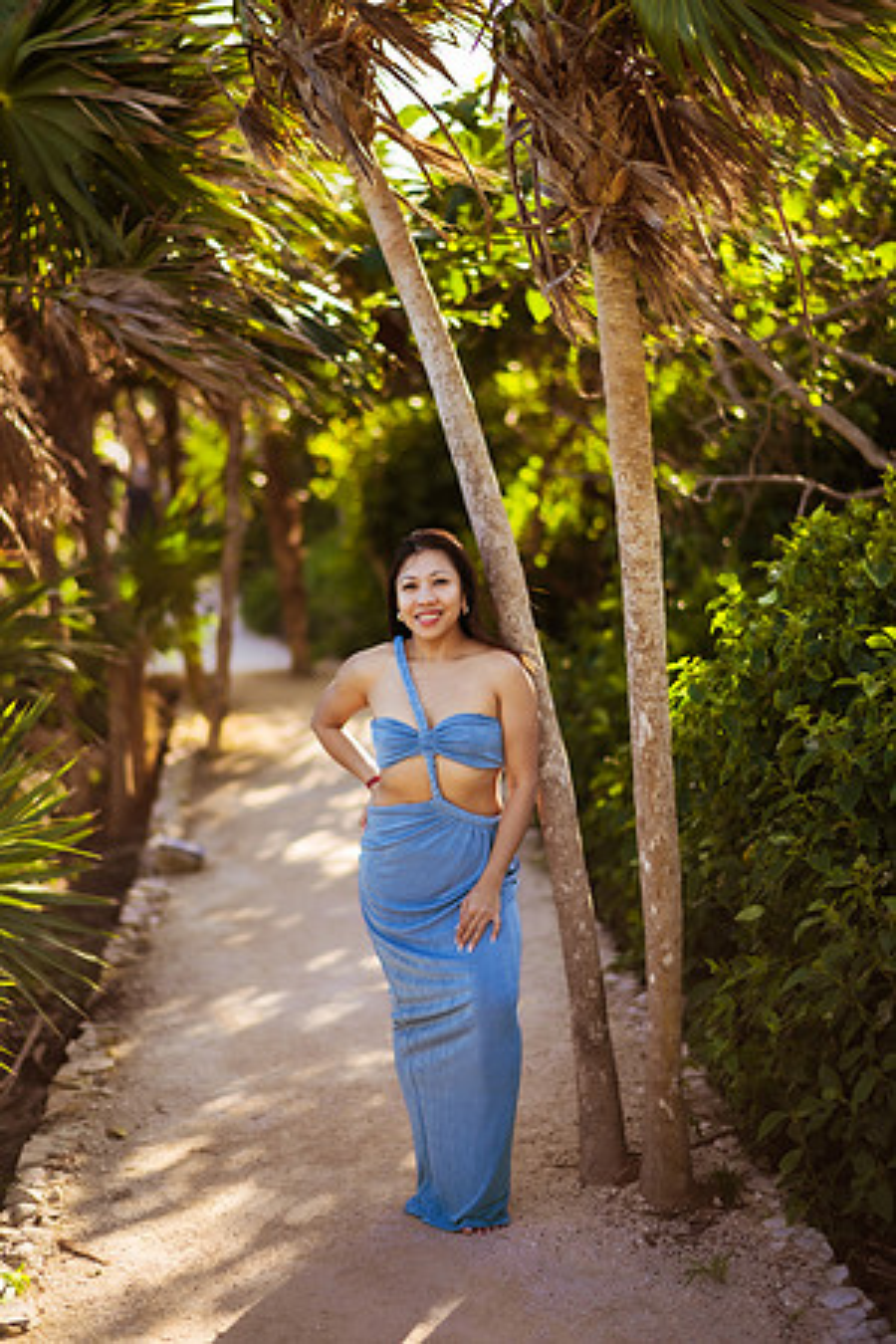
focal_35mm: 58
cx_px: 448
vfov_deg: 34.5
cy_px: 672
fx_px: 2165
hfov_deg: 23.4
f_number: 1.4
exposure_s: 1/1250
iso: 100
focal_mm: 58
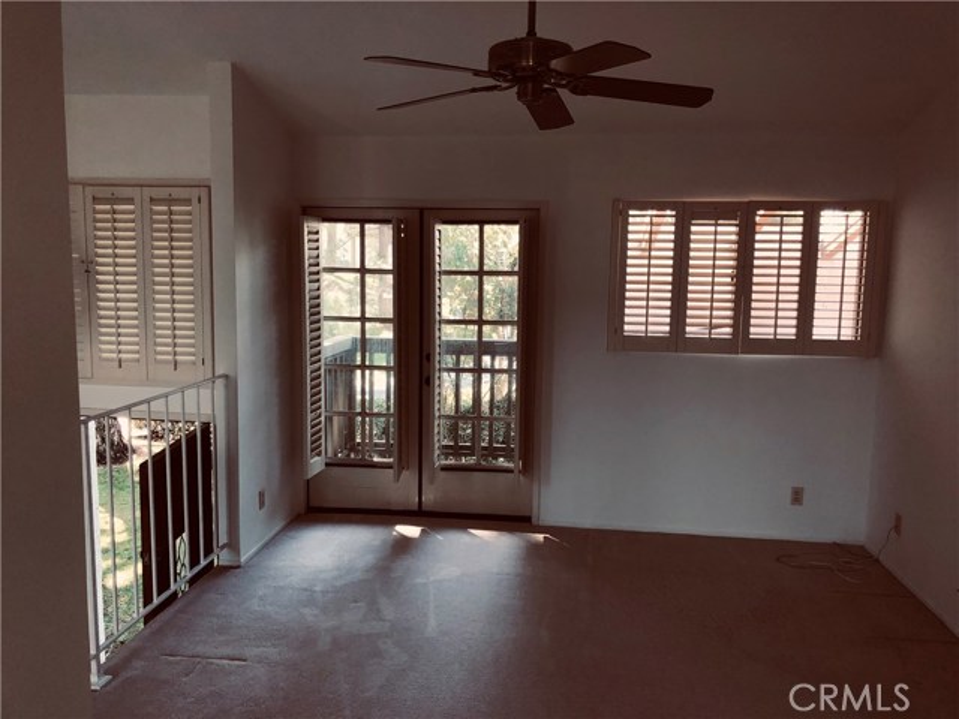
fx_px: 776
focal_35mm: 28
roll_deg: -0.9
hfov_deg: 63.4
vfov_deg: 49.7
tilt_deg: -7.1
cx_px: 480
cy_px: 360
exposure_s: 1/120
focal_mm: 4
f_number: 1.8
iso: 40
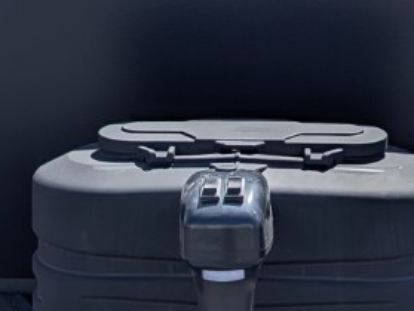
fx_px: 1437
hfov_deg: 16.4
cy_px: -89
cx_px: 225
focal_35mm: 120
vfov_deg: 12.0
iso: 46
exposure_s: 1/2976
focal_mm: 6.81
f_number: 1.85
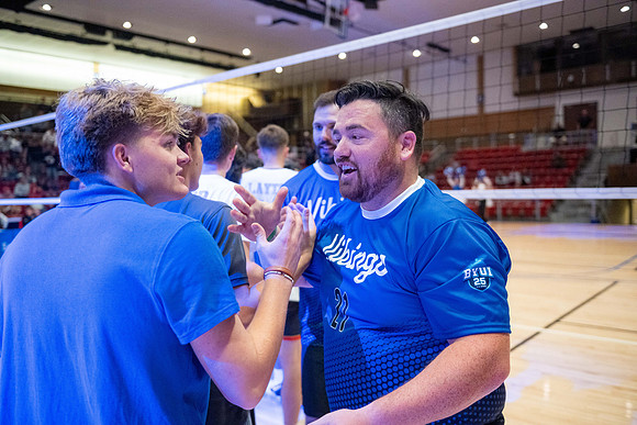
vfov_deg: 41.1
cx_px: 318
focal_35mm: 32
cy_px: 212
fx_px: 566
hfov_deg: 58.7
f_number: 2.8
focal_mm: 32
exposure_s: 1/640
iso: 6400
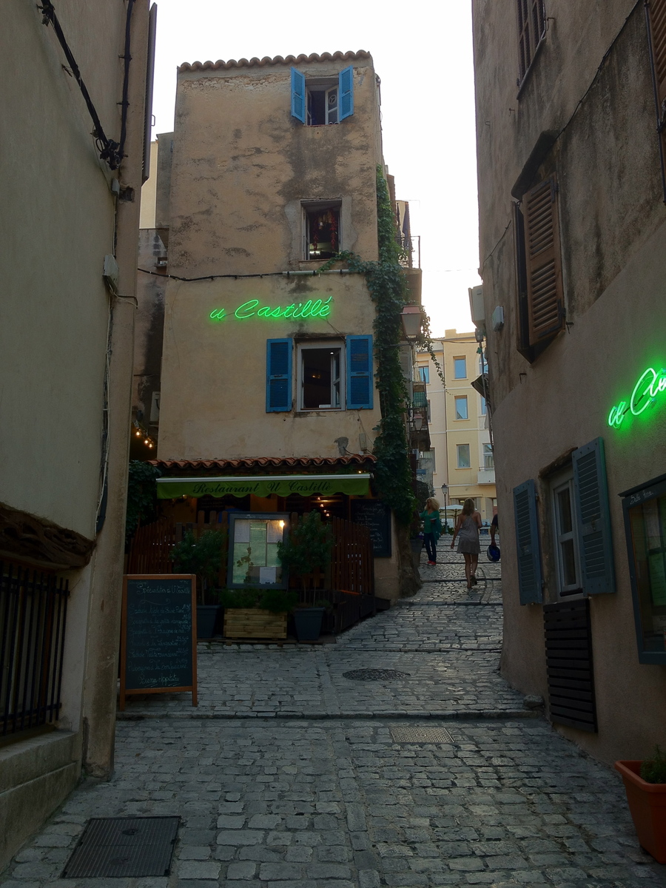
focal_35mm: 35
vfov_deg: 52.6
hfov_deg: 40.7
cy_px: 444
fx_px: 898
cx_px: 333
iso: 80
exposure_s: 1/120
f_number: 2.4
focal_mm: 4.28
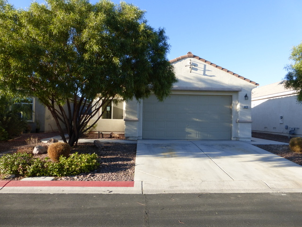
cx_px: 151
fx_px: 218
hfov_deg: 69.4
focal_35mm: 25
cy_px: 114
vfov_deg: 54.9
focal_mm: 4.3
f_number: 4
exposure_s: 1/250
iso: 100
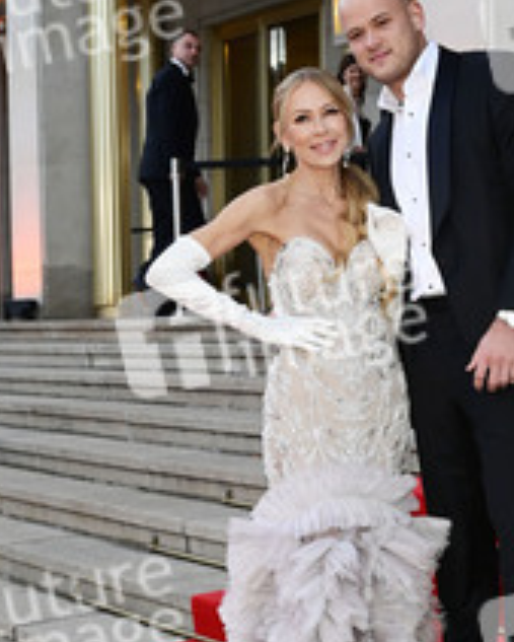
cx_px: 359
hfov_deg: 23.7
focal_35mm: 64
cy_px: 478
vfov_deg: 29.1
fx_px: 1216
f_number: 5.6
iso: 3200
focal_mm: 36
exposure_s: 1/200
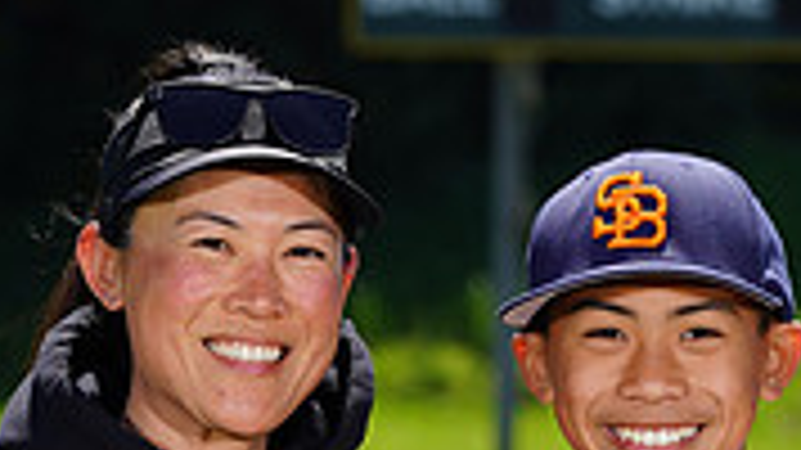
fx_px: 11445
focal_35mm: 539
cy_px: 718
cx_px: 616
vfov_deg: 2.2
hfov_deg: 4.0
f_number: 8
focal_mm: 158
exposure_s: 1/250
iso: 100
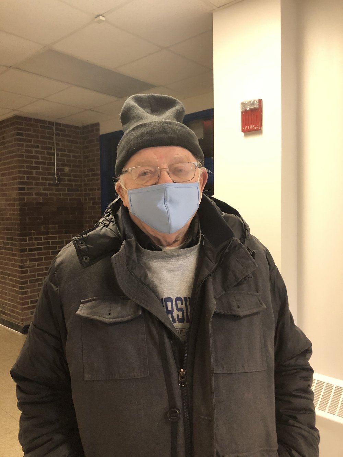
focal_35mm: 28
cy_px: 228
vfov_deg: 63.4
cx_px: 172
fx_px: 370
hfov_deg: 49.8
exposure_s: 1/15
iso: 100
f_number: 1.8
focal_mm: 3.99
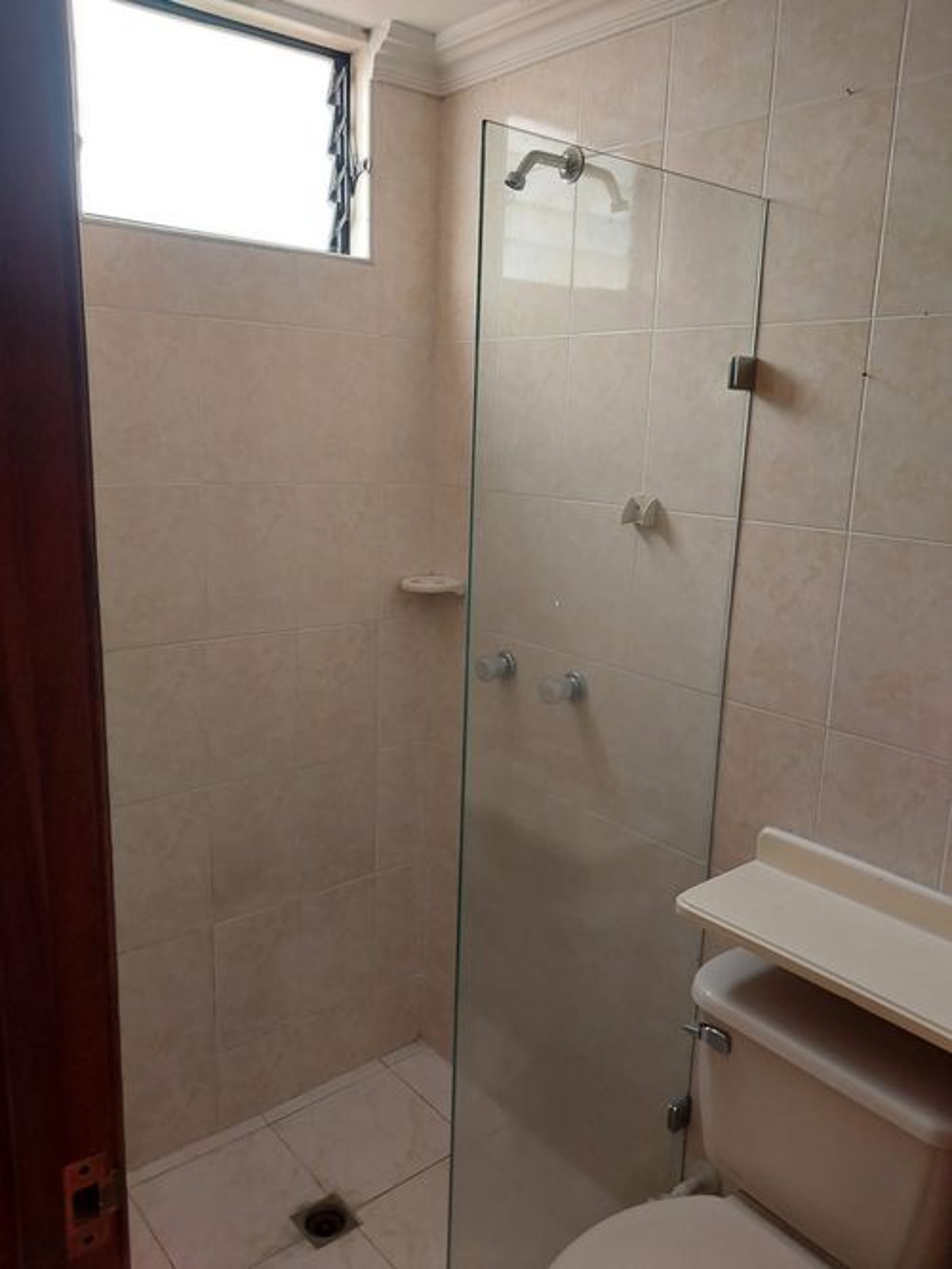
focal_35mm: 30
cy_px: 634
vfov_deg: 60.0
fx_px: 1100
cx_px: 476
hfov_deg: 46.8
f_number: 1.8
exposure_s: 1/60
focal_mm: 4.6
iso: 80
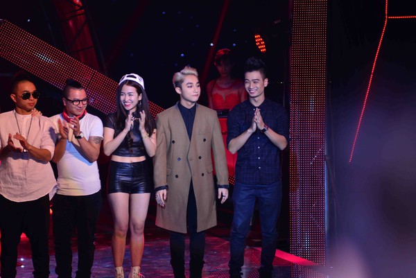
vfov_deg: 6.9
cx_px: 208
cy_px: 139
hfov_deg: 10.3
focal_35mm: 200
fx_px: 2313
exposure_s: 1/200
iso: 800
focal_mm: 200
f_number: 4
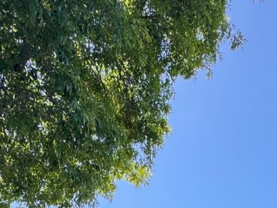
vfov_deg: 19.3
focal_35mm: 55
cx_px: 186
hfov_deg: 34.6
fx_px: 440
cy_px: 383
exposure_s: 1/262
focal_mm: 2.22
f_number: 2.2
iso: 40
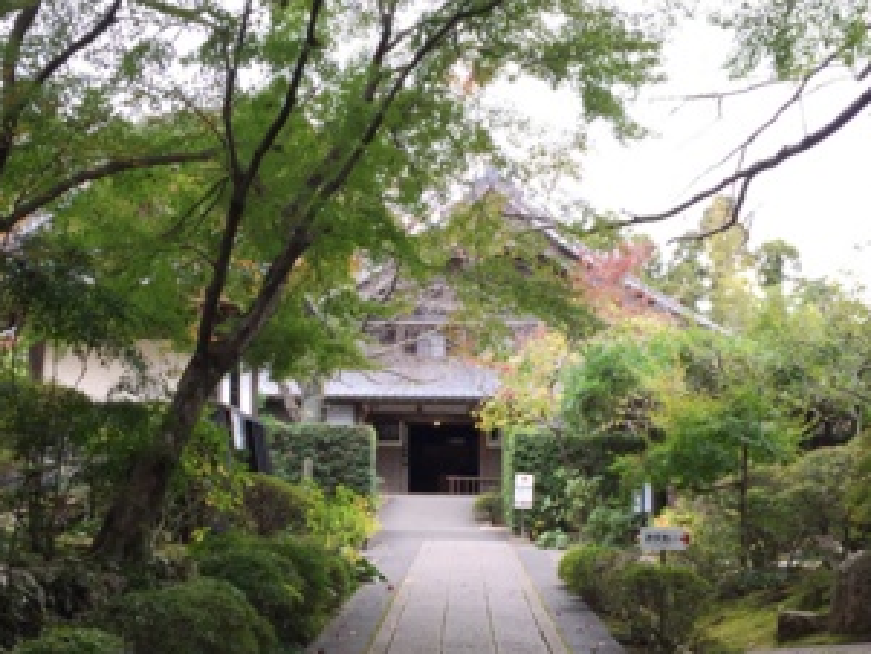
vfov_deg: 26.8
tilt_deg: +1.9
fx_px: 1359
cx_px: 434
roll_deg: -0.6
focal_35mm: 54
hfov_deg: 35.5
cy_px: 469
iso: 50
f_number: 2.2
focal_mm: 4.15
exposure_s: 1/120
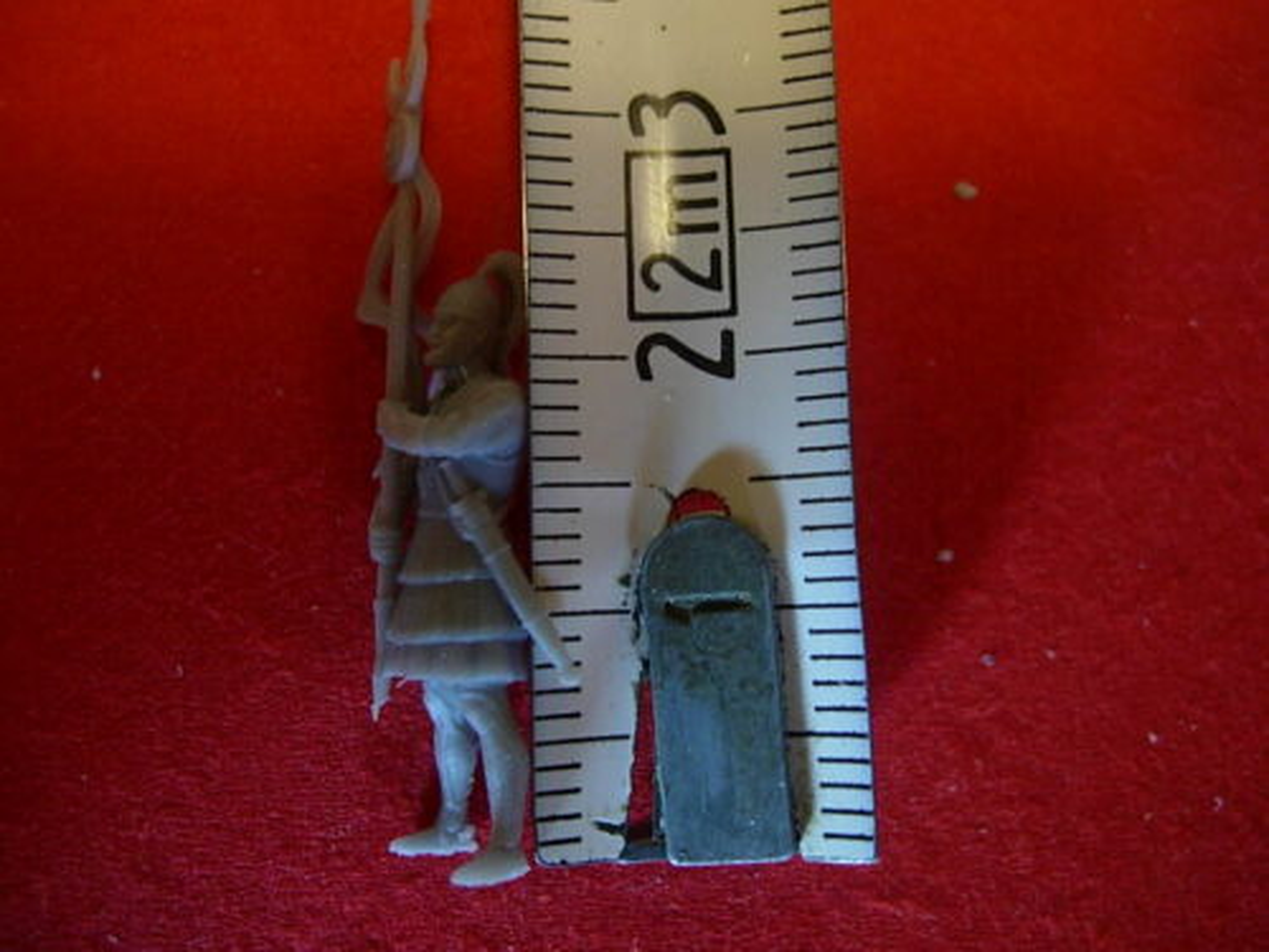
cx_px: 634
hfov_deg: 49.0
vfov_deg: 37.7
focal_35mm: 38
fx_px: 1393
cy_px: 476
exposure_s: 1/18.4
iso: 200
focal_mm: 7.8
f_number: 2.8
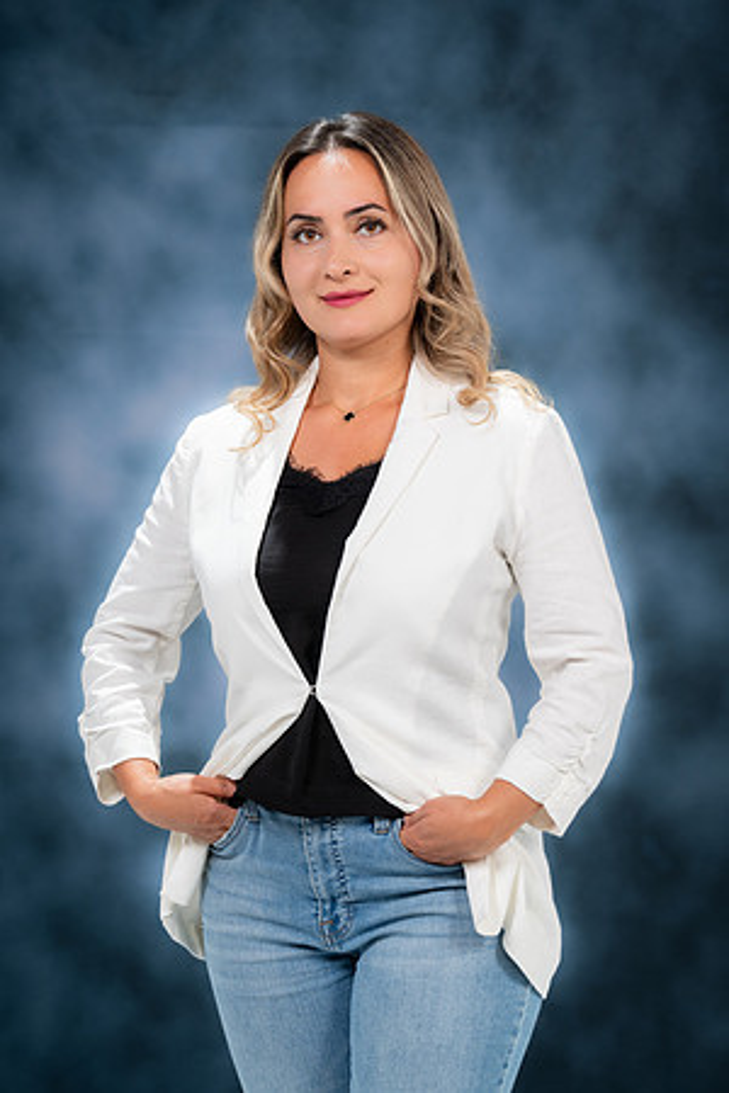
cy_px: 546
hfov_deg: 14.6
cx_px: 364
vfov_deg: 21.7
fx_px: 2855
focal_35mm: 94
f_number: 5.6
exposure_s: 1/200
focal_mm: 94
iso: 320
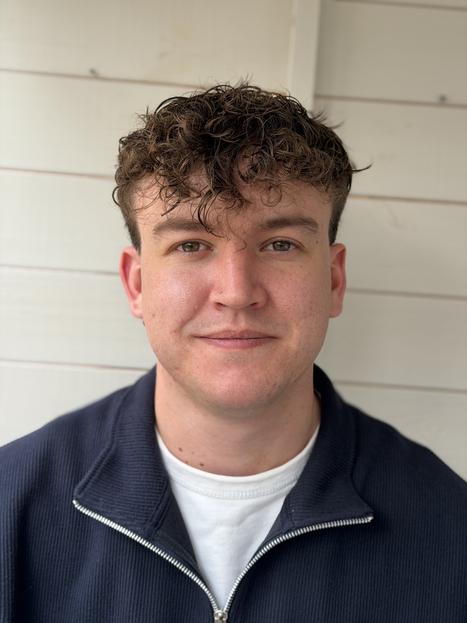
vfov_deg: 39.7
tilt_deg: -1.3
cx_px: 234
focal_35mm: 48
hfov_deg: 30.3
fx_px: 863
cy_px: 312
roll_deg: -2.7
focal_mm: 6.76
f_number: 1.78
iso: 64
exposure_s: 1/121
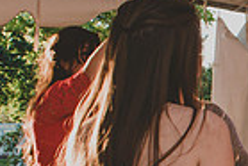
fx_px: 993
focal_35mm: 144
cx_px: 419
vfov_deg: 9.4
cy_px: 190
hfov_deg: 13.1
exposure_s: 1/125
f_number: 5.6
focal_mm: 23
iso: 180
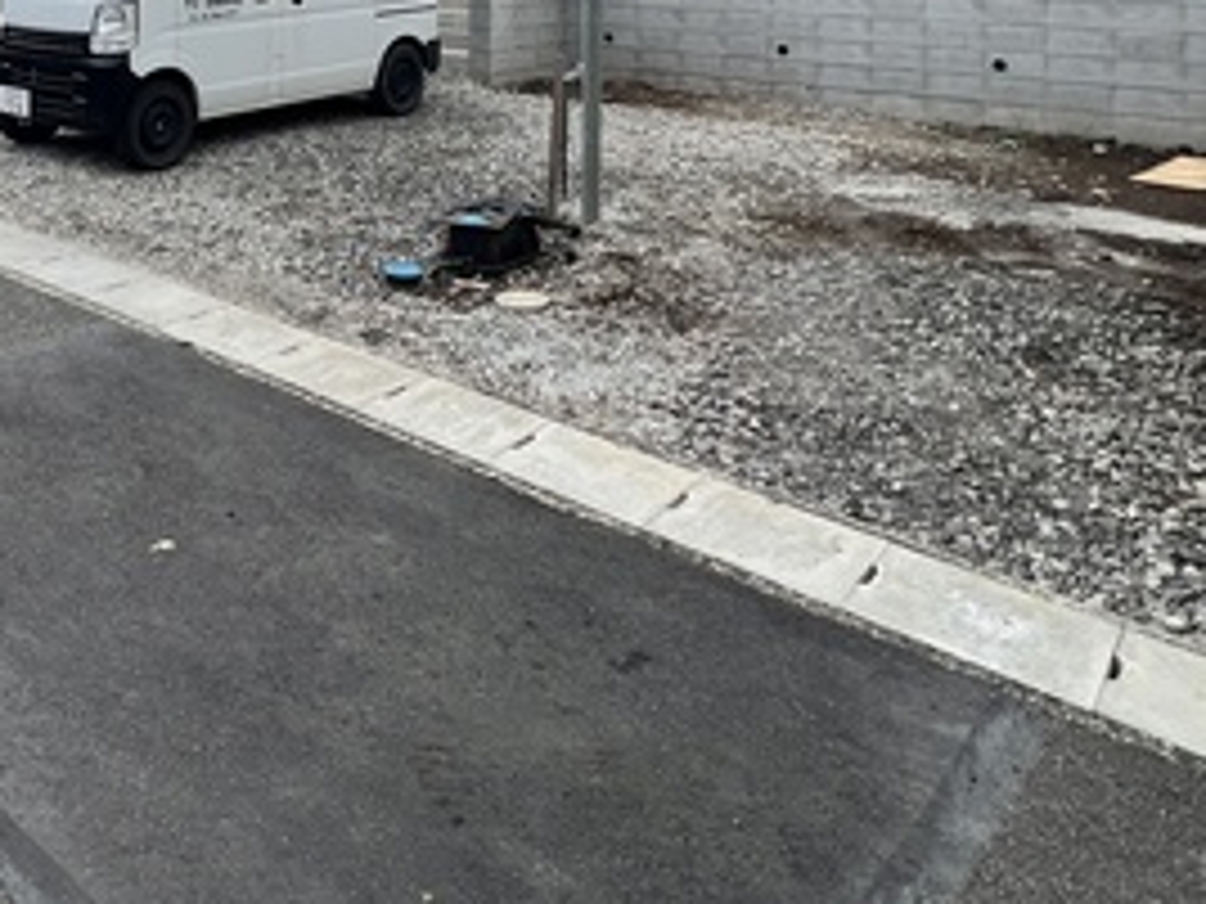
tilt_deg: +0.2
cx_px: 252
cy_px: -72
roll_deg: -0.3
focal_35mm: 31
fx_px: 1080
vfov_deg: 38.3
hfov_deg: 54.6
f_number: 1.8
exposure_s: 1/896
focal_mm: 1.57
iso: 32
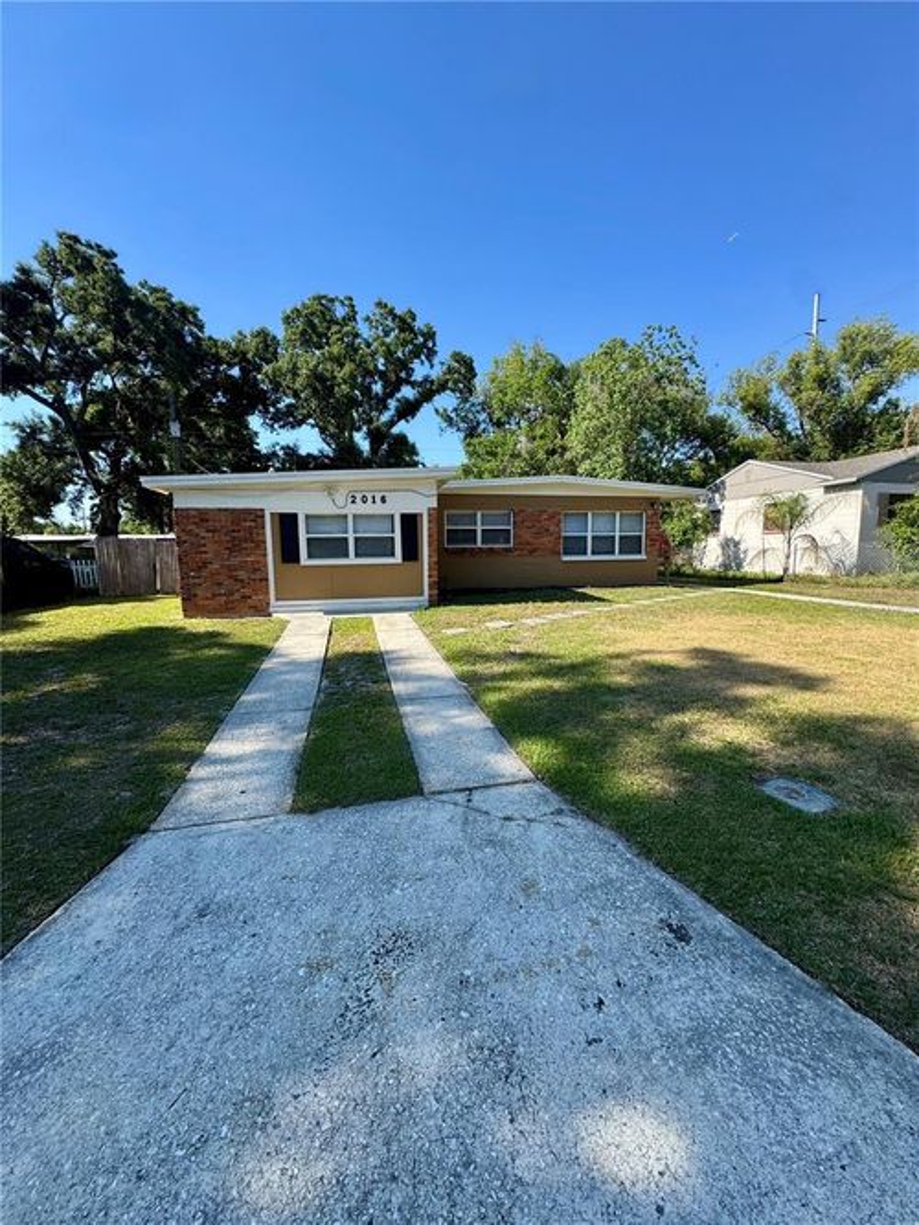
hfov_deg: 85.7
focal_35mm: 14
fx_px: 496
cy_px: 612
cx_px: 460
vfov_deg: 102.1
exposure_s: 1/693
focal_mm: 2.22
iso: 40
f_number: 2.2
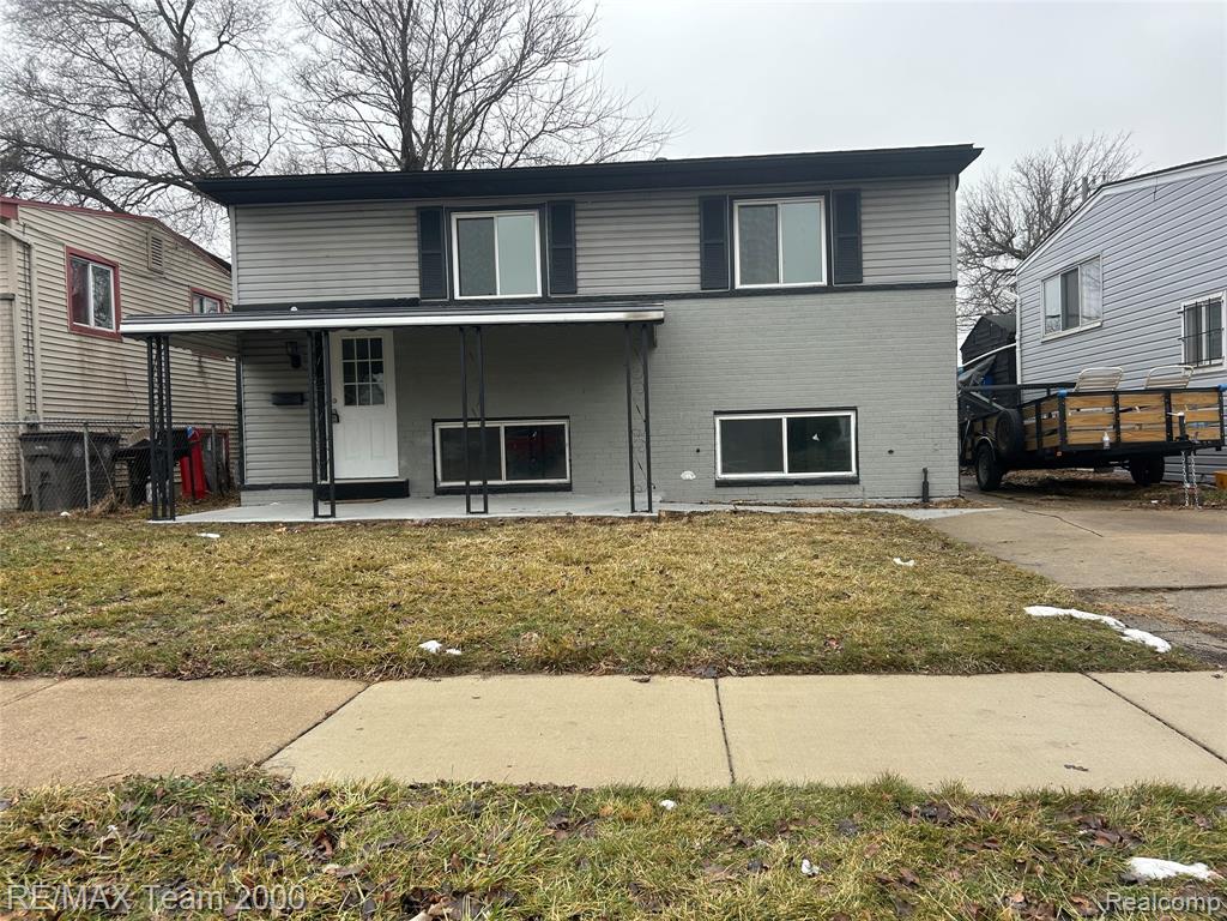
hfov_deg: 67.3
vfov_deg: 53.1
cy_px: 460
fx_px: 922
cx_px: 614
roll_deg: +1.5
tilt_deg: -1.3
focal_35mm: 26
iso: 50
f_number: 1.5
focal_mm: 5.7
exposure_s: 1/411
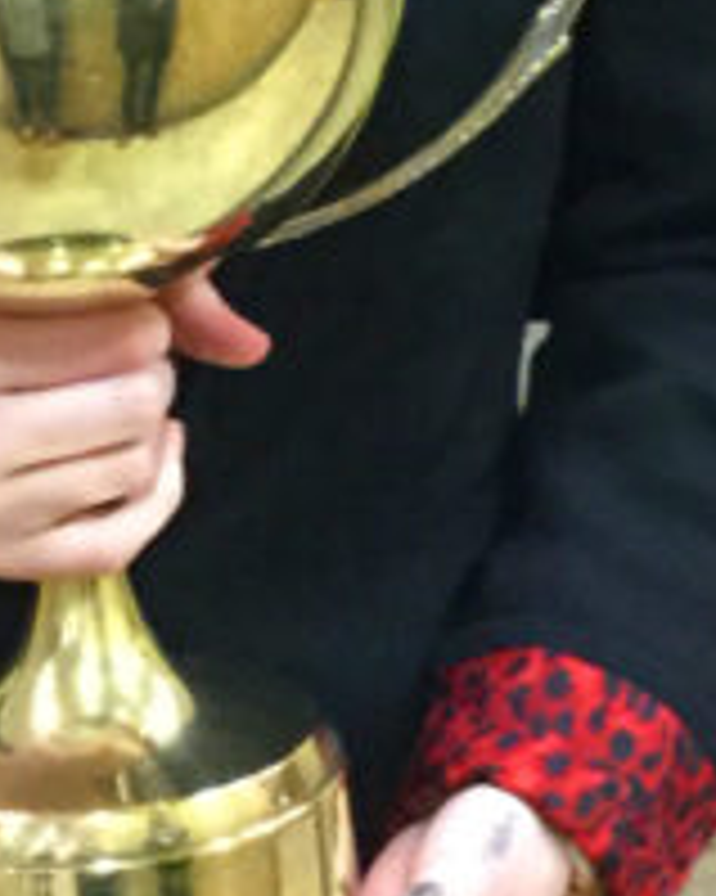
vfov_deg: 12.2
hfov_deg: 9.9
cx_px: 266
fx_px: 4135
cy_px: -63
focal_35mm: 156
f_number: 2.4
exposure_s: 1/17
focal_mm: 3.3
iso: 200
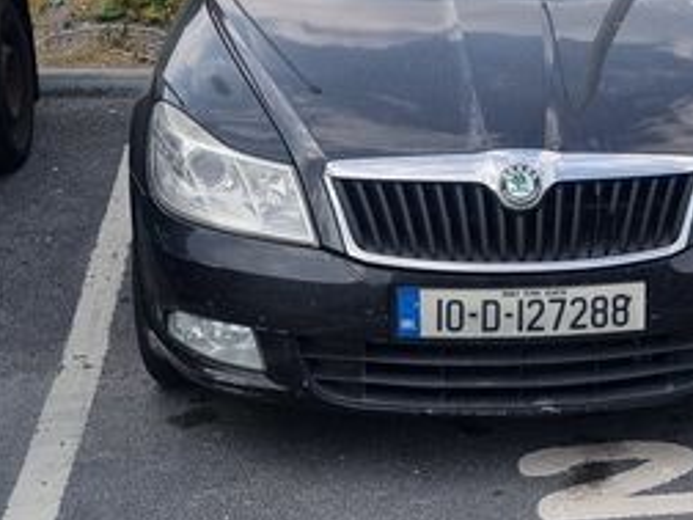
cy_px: 198
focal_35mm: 62
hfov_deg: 29.5
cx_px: 663
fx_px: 1241
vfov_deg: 23.6
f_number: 1.8
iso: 50
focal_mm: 5.4
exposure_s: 1/1268
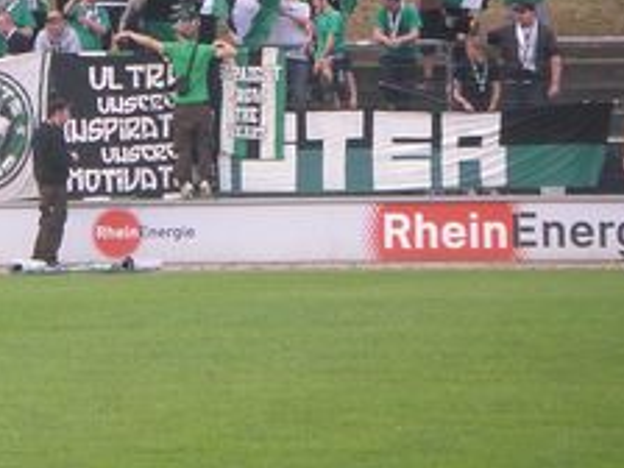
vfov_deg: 3.5
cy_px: -49
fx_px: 7751
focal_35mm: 430
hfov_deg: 4.6
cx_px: 14
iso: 160
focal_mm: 27.9
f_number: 4.4
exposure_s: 1/125
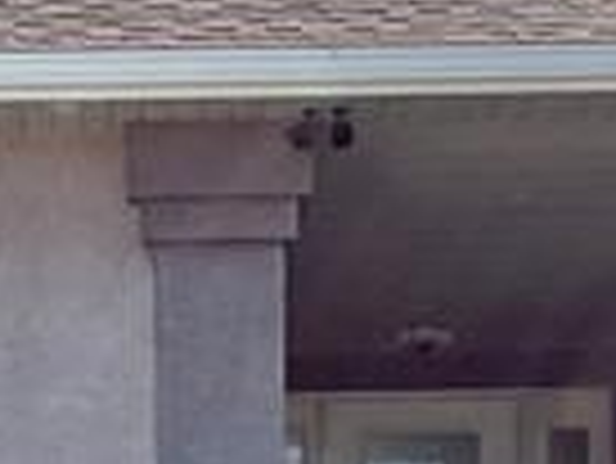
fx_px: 3847
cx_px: -22
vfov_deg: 6.6
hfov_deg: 9.1
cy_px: 1023
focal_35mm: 216
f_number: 1.8
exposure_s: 1/1675
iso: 16
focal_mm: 3
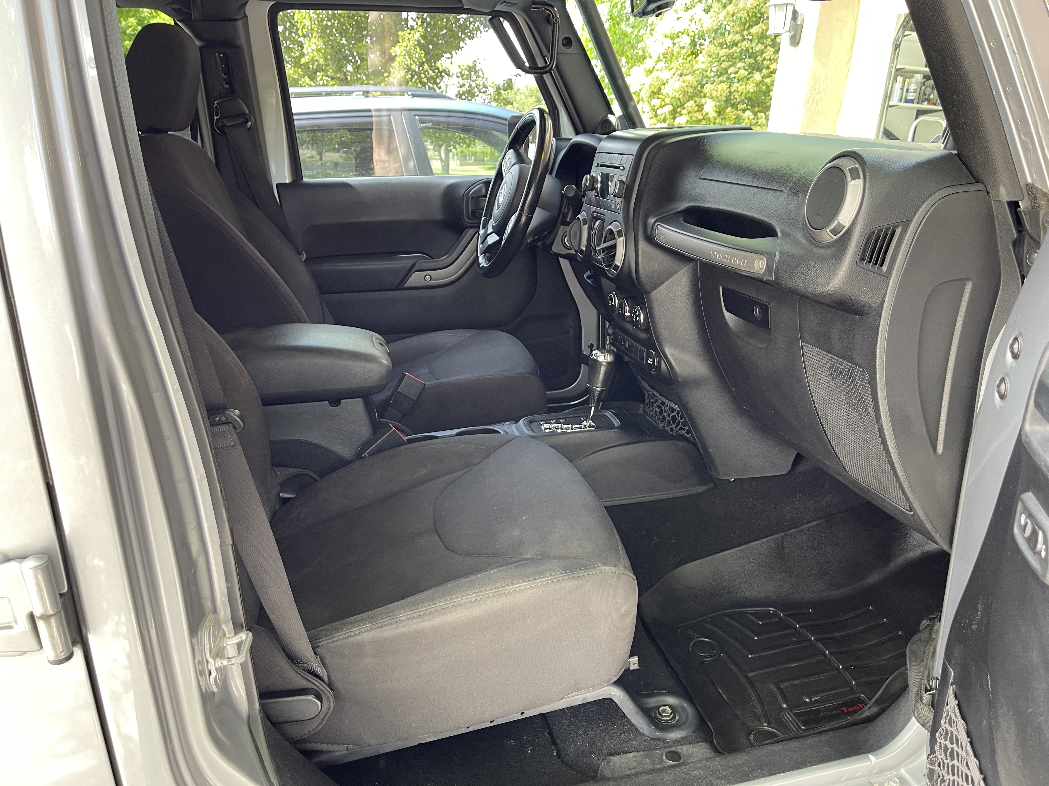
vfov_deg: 54.9
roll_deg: -3.4
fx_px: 758
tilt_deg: -19.5
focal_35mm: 25
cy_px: 393
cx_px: 524
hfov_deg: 69.4
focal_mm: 5.1
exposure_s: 1/92
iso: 125
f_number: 1.6
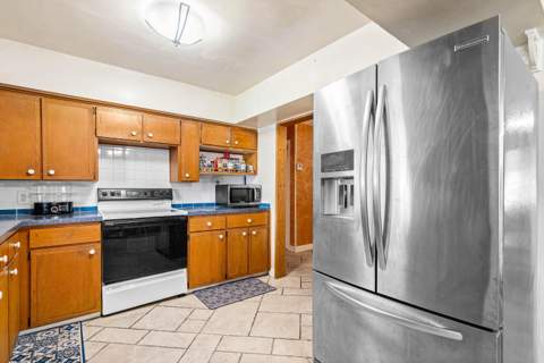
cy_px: 182
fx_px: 242
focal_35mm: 16
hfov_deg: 96.7
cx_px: 272
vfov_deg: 73.7
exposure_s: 1/1.25
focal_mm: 16
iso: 160
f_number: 8
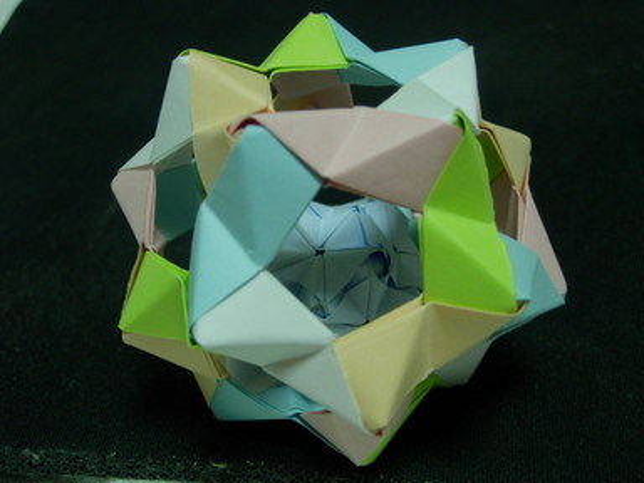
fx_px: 949
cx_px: 322
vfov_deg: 28.6
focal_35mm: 51
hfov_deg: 37.5
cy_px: 242
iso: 149
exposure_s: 1/32
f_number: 3.2
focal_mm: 10.6
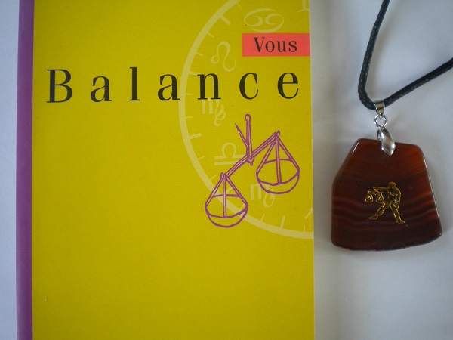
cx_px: 226
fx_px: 537
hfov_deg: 45.8
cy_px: 170
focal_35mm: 41
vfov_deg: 35.1
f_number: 3.5
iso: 226
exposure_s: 1/59.8
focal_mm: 7.4
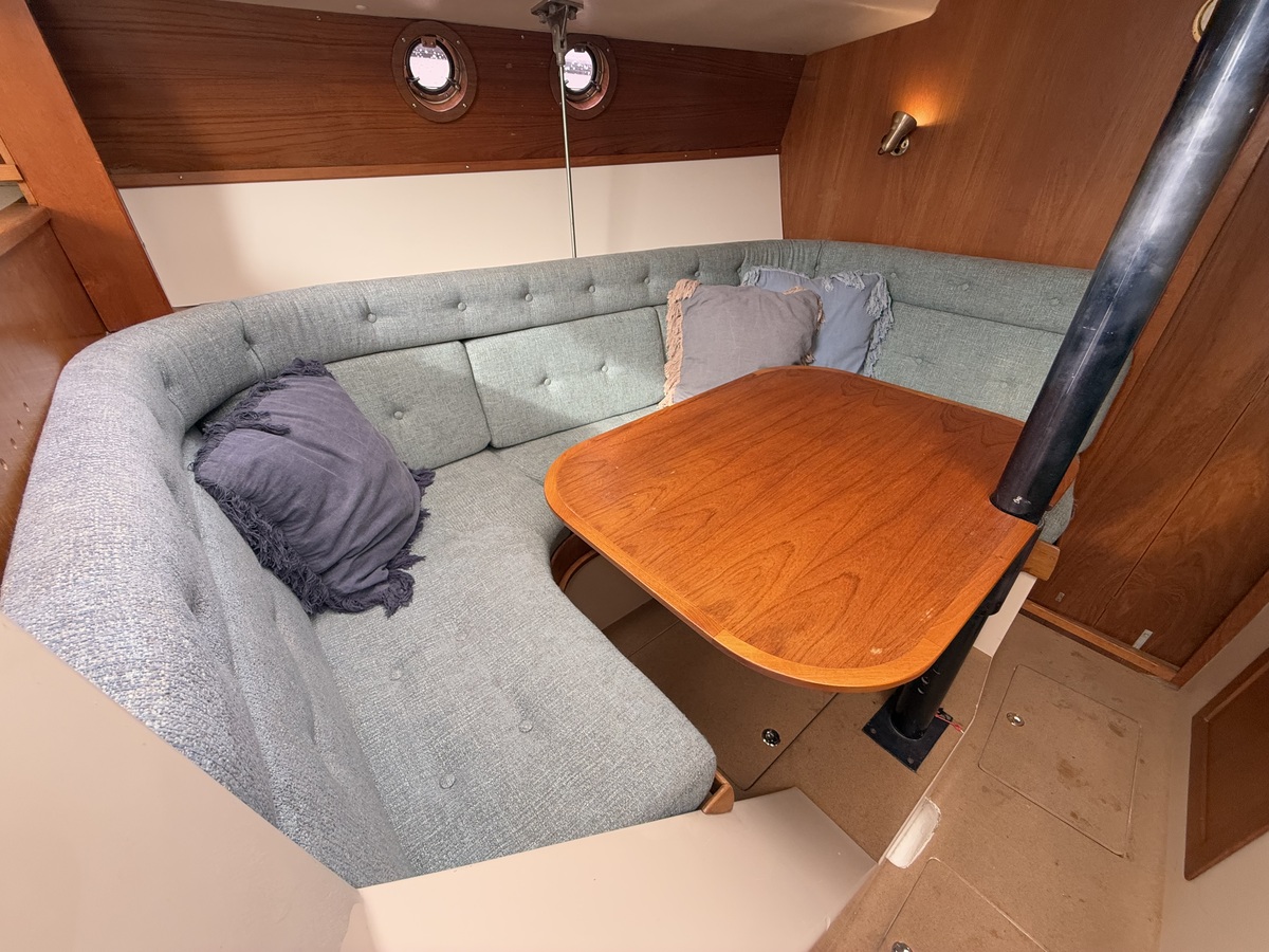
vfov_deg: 85.7
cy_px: 476
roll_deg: +1.4
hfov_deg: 102.1
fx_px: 513
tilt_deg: -29.4
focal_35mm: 14
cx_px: 634
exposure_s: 1/99
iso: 250
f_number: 2.2
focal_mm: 2.22
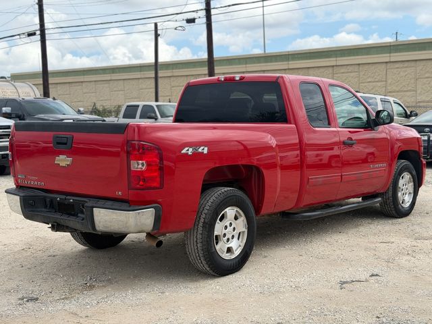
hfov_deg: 39.7
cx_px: 216
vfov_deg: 30.3
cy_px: 162
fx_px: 599
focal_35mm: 48
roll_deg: +2.2
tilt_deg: -5.0
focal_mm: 6.76
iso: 100
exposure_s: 1/3378
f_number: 1.78
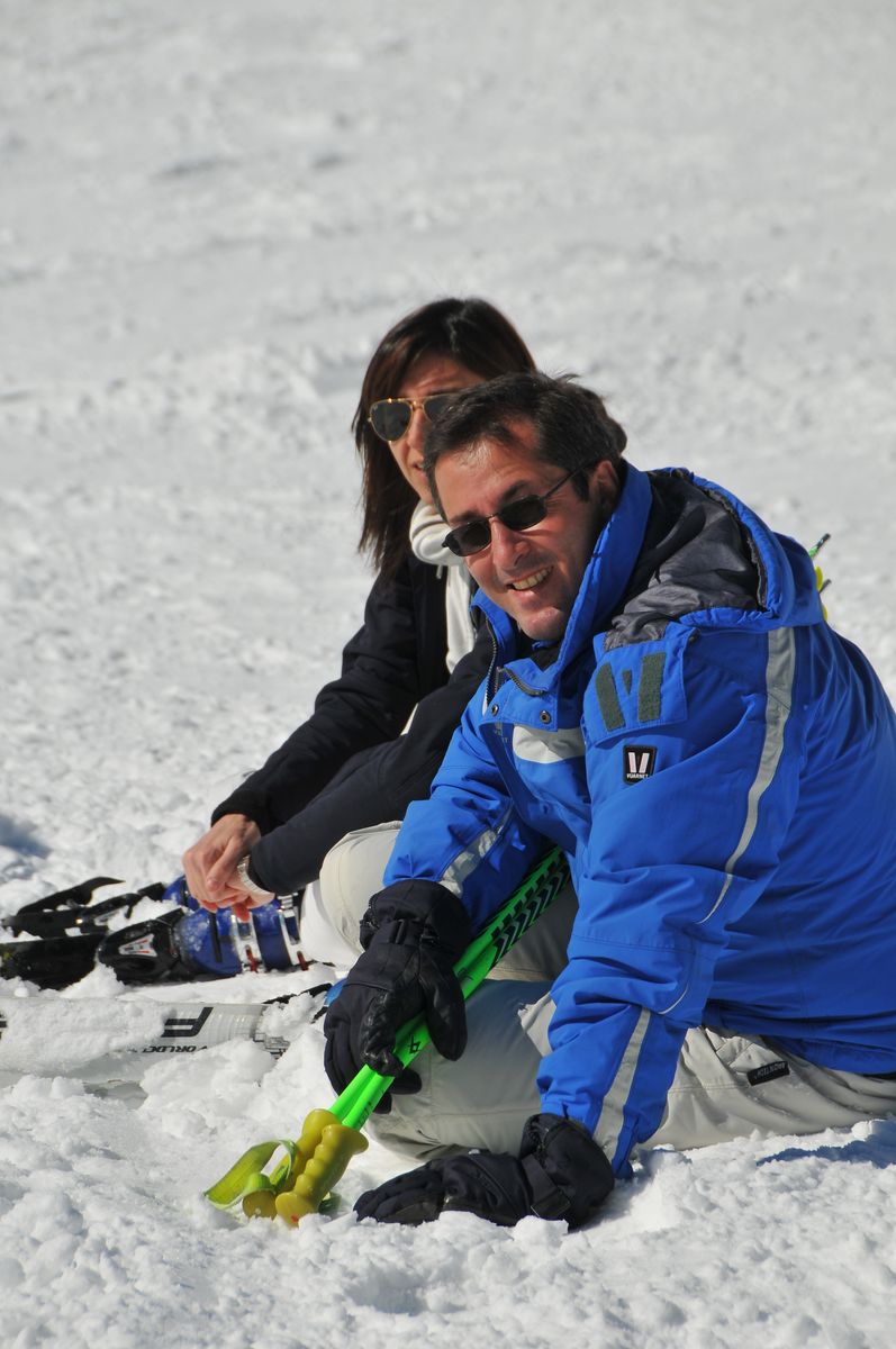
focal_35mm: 300
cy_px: 674
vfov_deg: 6.9
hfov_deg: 4.6
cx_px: 448
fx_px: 11228
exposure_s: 1/1250
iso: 200
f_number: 9
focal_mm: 200
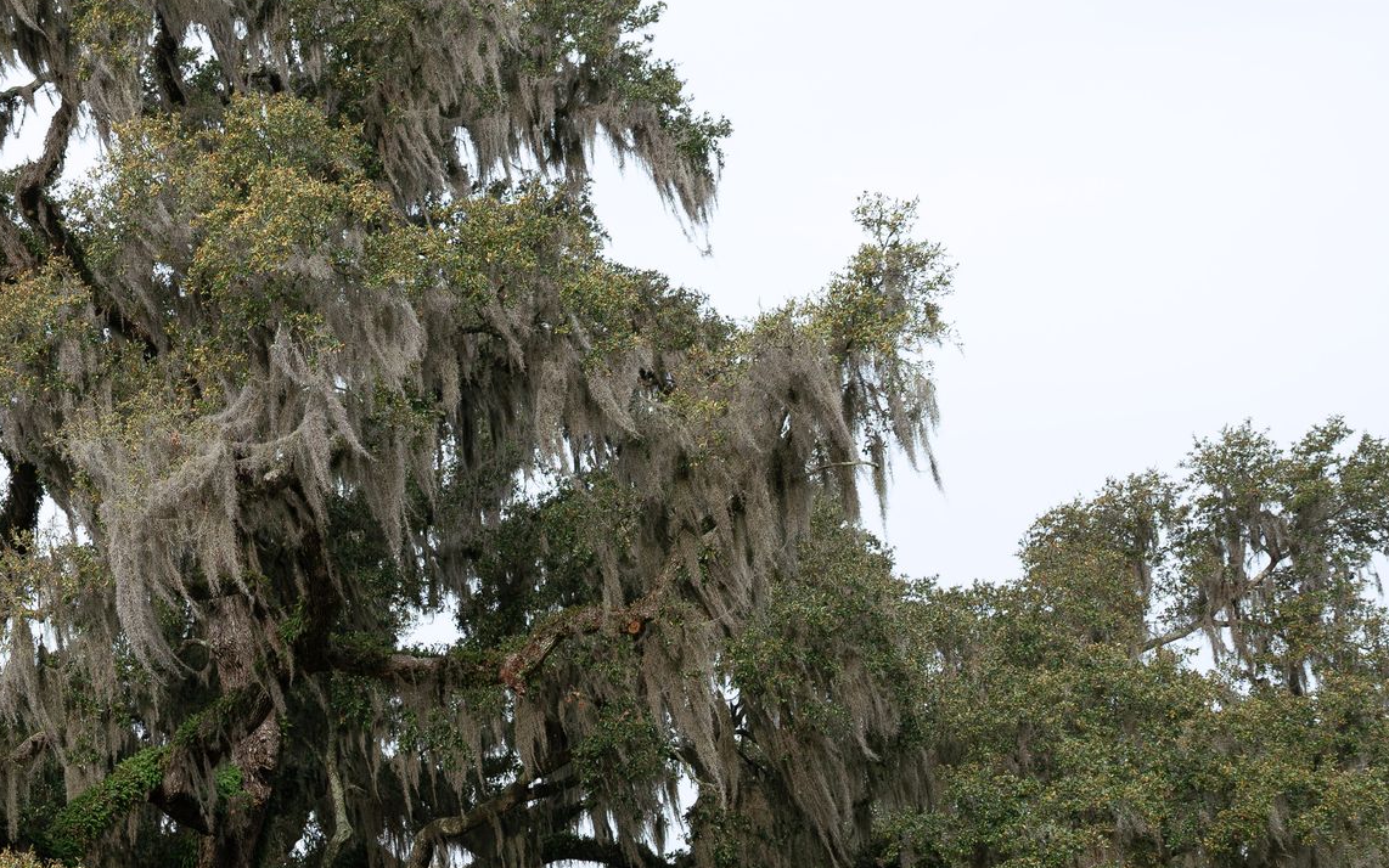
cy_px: 763
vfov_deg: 23.0
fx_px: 2082
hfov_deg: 34.2
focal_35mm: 55
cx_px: 56
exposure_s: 1/500
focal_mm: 24
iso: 100
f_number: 4.5
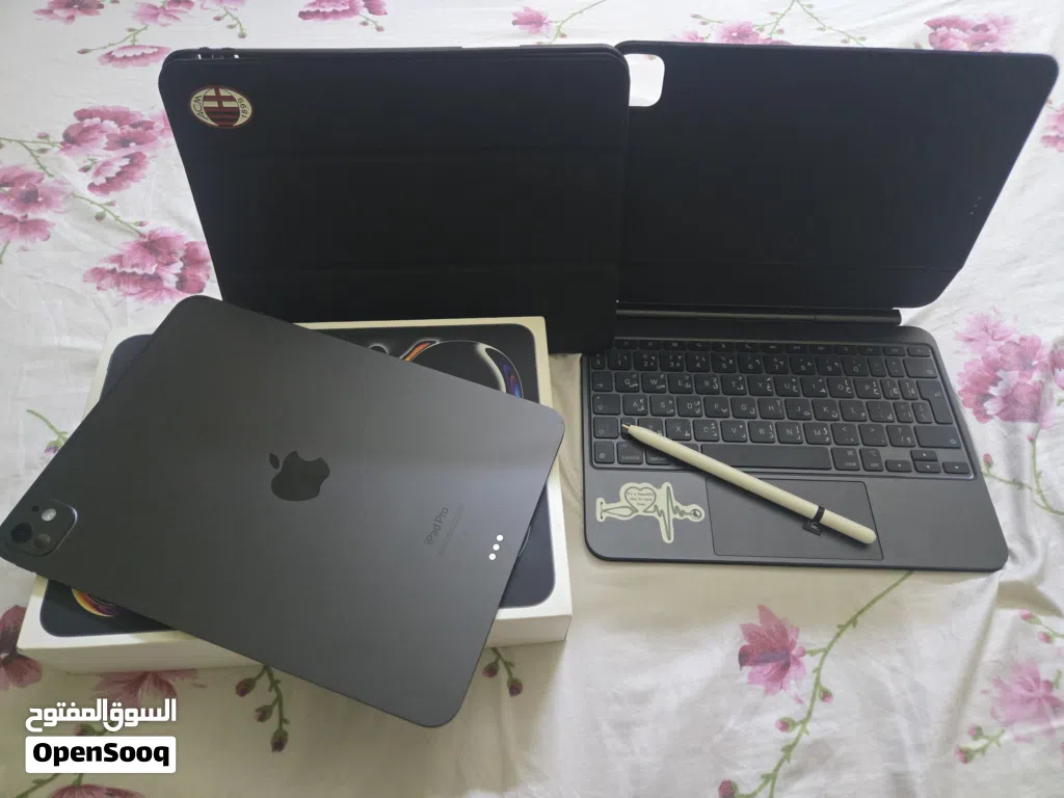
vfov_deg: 58.9
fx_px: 707
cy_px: 399
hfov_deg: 73.9
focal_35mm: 23
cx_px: 532
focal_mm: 5.4
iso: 1600
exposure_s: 1/100
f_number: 1.8
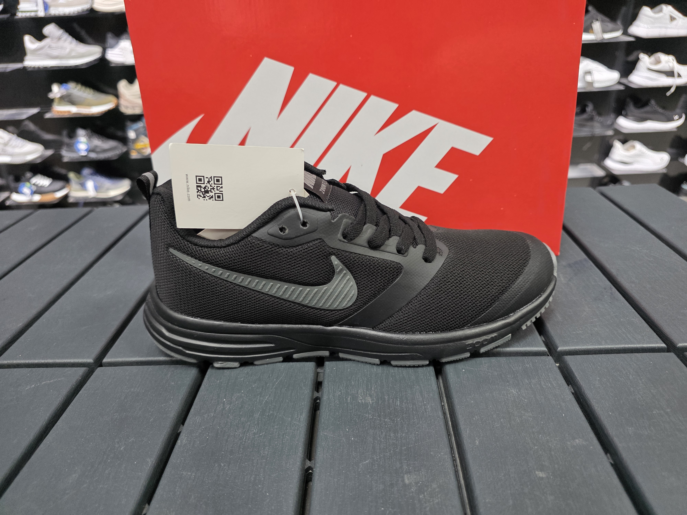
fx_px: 456
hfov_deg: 73.9
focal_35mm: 23
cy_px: 258
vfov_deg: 58.9
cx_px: 344
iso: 200
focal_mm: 6.3
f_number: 1.7
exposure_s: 1/100
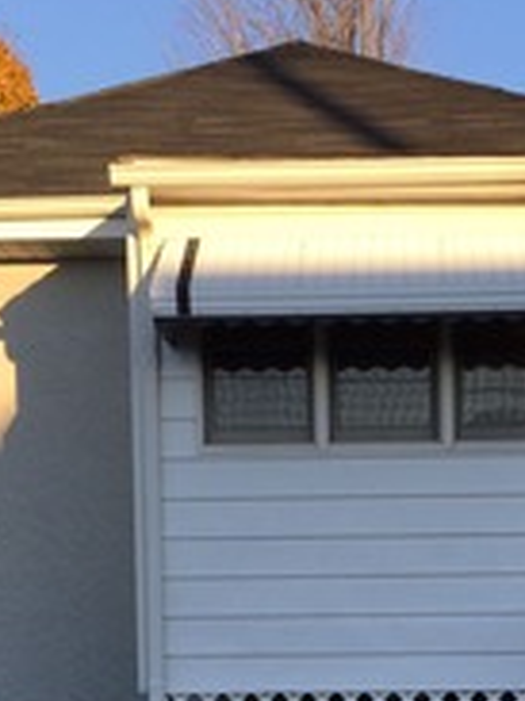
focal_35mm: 76
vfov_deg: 24.2
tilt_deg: -3.7
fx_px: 1539
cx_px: 360
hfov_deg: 19.3
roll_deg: -0.3
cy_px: 739
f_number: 2.2
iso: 32
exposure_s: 1/682
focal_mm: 4.15
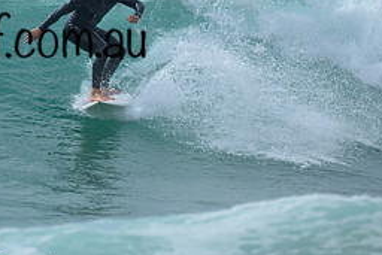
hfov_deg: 1.1
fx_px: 19269
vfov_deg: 0.8
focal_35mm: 1815
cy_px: 23
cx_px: -12
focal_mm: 800
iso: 160
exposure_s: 1/2000
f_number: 6.3
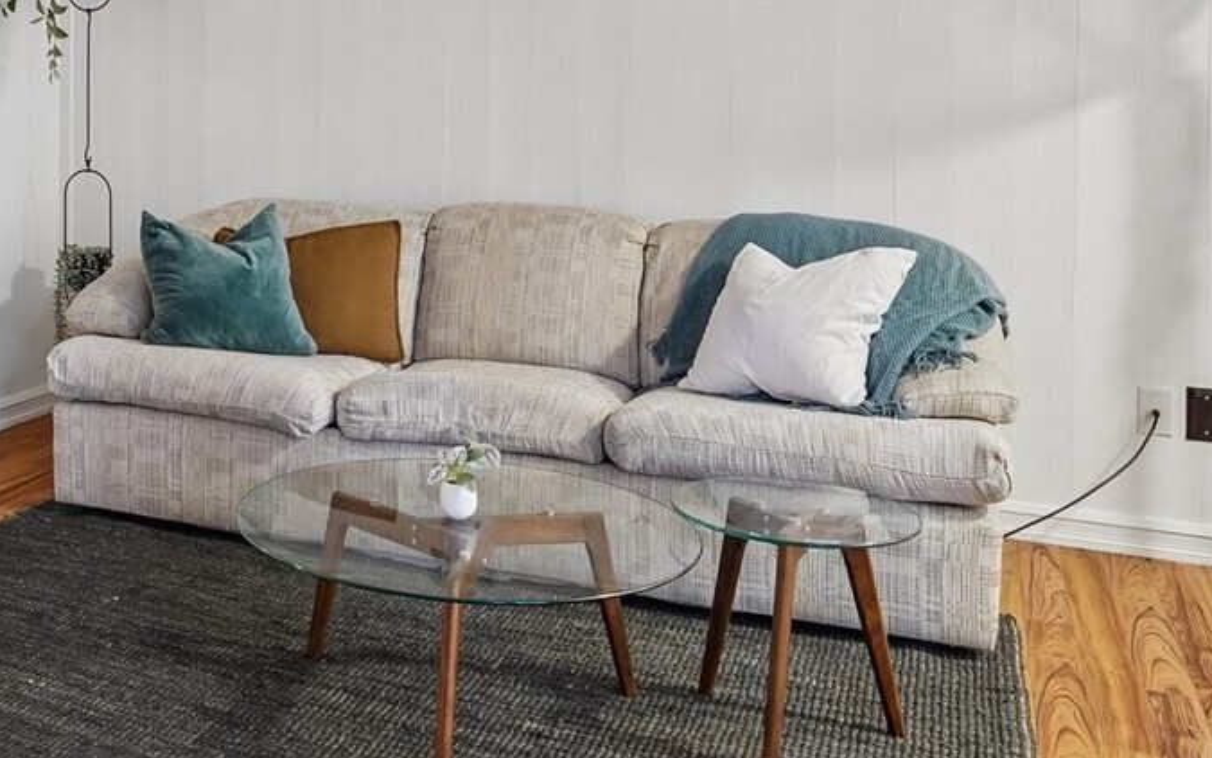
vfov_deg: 30.2
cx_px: 198
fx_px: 1354
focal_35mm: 41
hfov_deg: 45.1
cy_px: 109
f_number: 8
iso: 1600
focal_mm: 16
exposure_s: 1/8
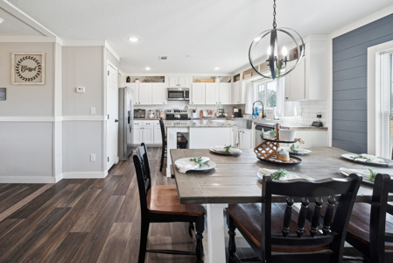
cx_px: 196
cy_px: 132
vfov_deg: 81.3
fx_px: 153
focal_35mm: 14
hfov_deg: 104.2
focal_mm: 14
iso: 400
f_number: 9
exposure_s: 1/20
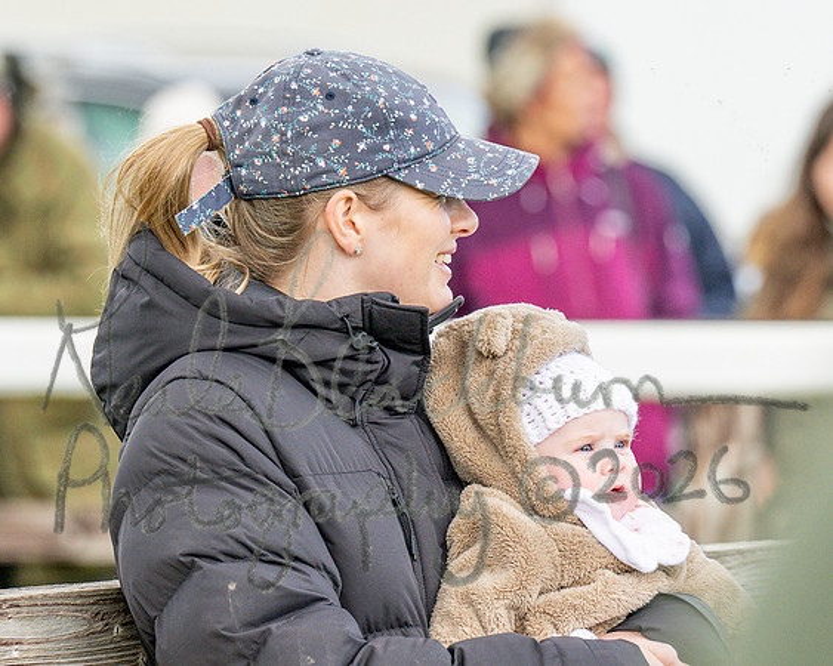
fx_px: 13027
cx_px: 512
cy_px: 258
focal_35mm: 529
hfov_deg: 3.7
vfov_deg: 2.9
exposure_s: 1/640
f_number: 4.5
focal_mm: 200
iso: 250
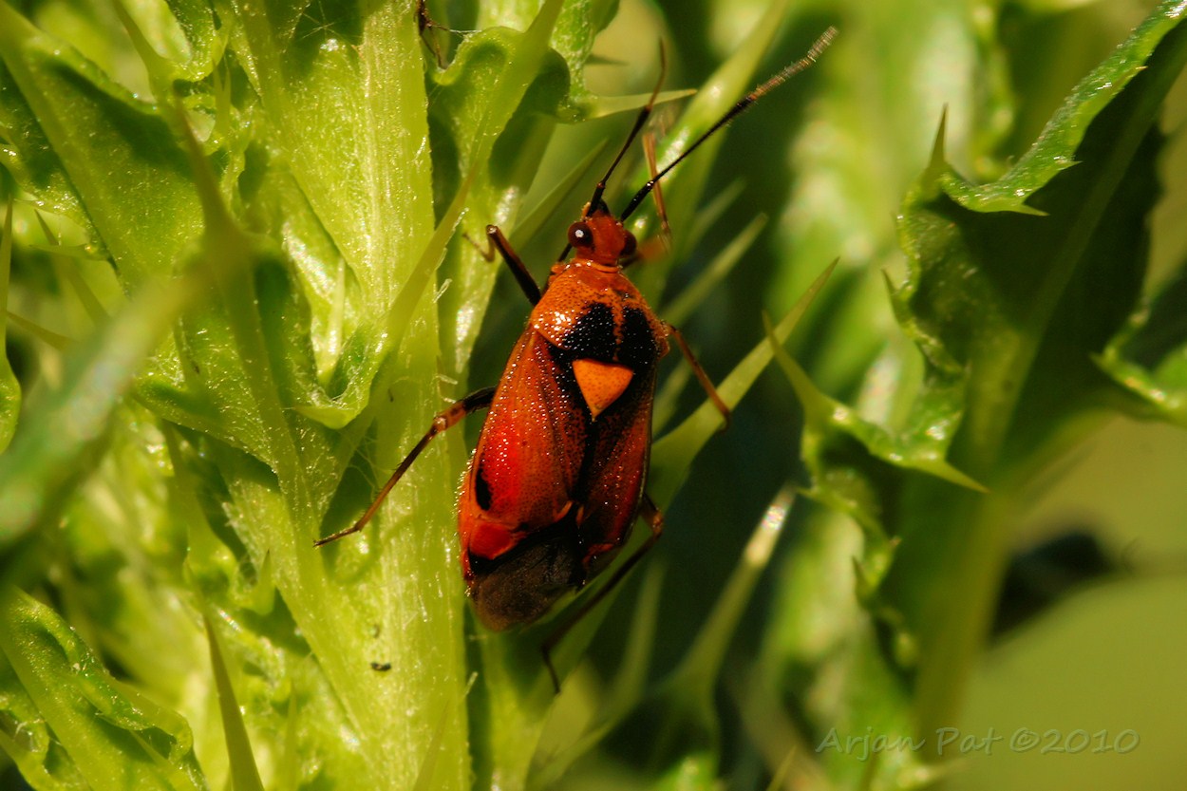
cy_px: 396
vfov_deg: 8.7
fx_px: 5192
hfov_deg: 13.0
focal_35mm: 158
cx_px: 594
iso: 200
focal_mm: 105
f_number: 13
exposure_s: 1/125
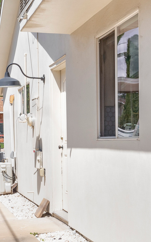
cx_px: 117
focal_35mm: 72
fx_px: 474
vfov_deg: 28.6
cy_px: 128
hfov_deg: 18.0
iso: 250
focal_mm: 23
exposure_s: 1/640
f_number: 9
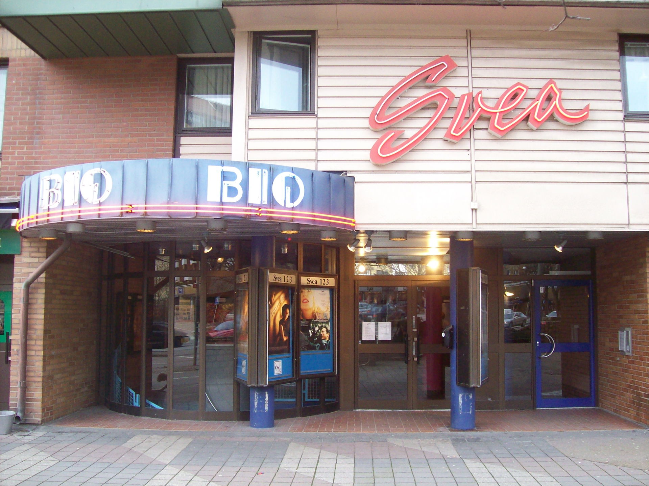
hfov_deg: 51.4
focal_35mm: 36
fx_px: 675
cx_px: 324
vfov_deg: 39.6
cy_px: 243
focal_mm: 6
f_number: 2.7
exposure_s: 1/77.5
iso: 200
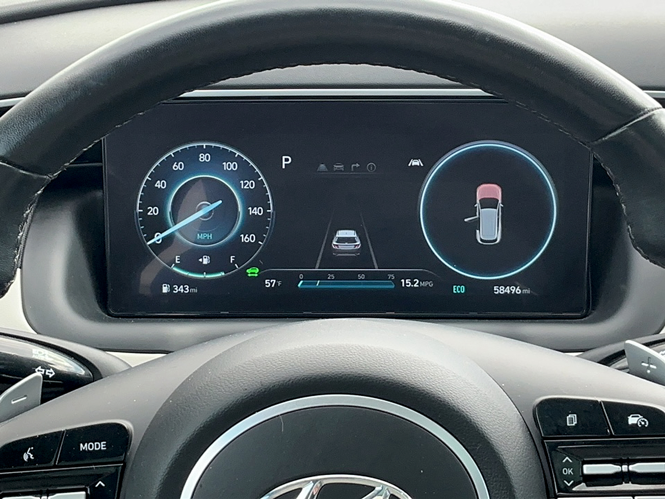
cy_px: 250
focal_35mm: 54
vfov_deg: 27.0
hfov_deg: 35.5
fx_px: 1037
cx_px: 332
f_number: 1.8
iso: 25
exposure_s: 1/120
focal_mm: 3
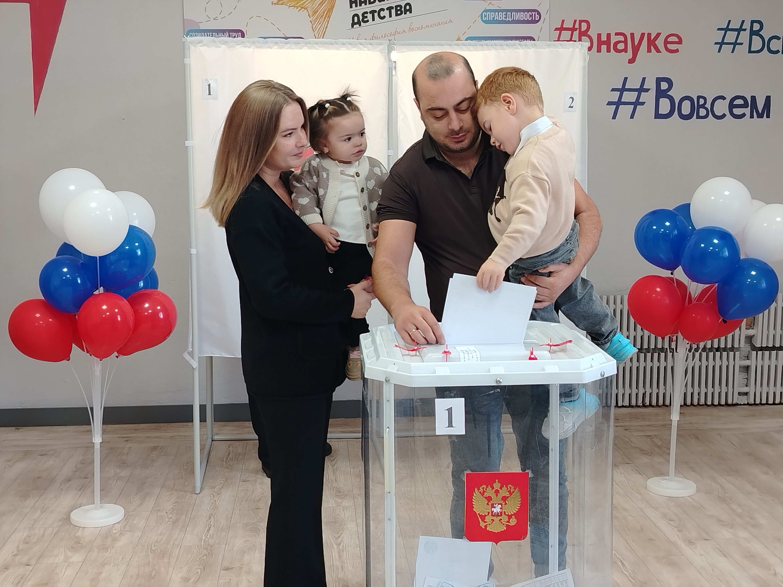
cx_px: 392
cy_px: 294
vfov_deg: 31.5
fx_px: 1041
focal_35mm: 46
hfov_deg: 41.2
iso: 519
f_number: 1.75
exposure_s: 1/50
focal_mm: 5.25
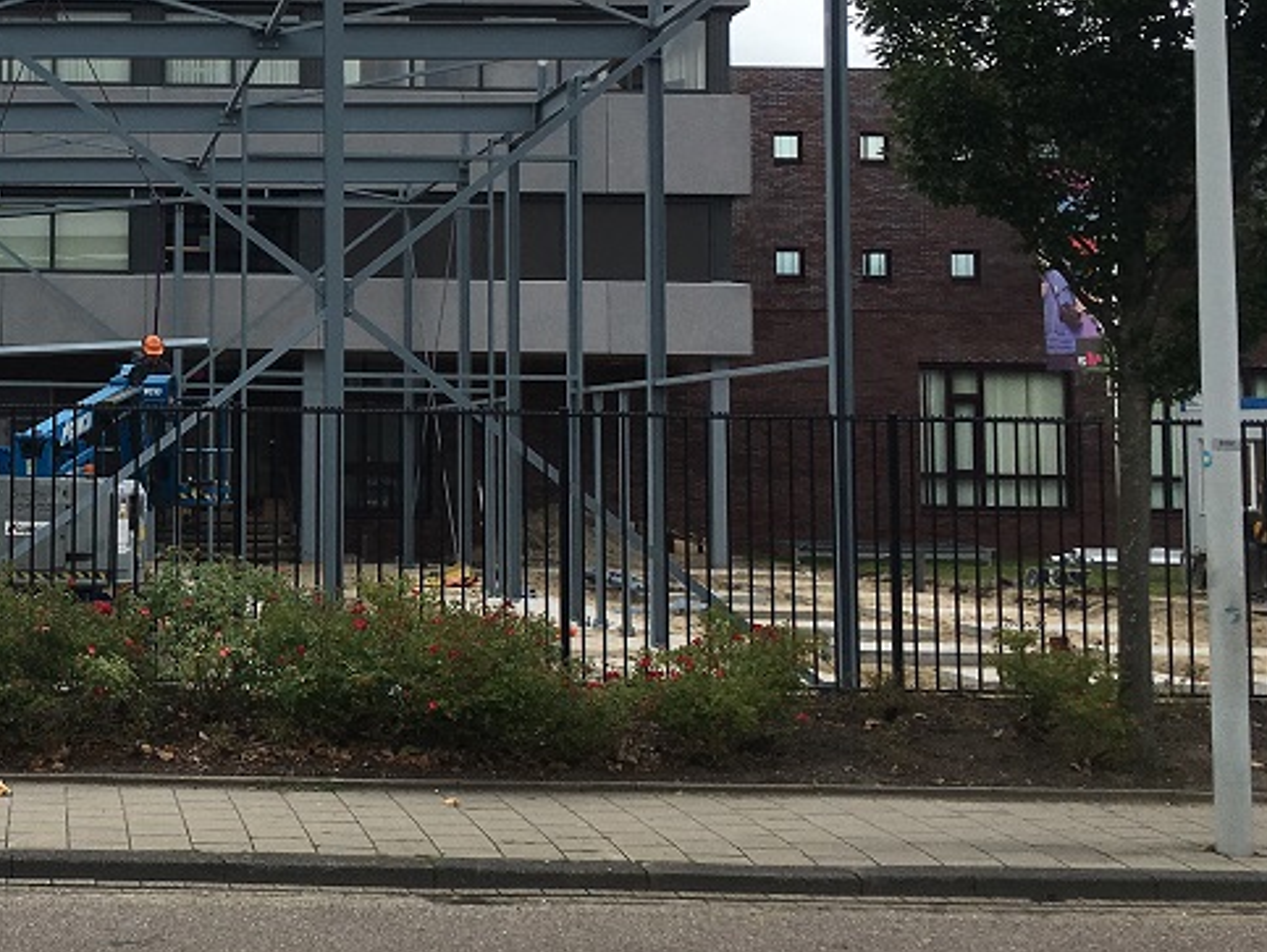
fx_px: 2198
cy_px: 286
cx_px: 63
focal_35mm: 60
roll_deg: -0.4
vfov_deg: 24.3
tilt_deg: +3.9
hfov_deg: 30.4
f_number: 2.2
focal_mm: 4.15
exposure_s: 1/746
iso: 25
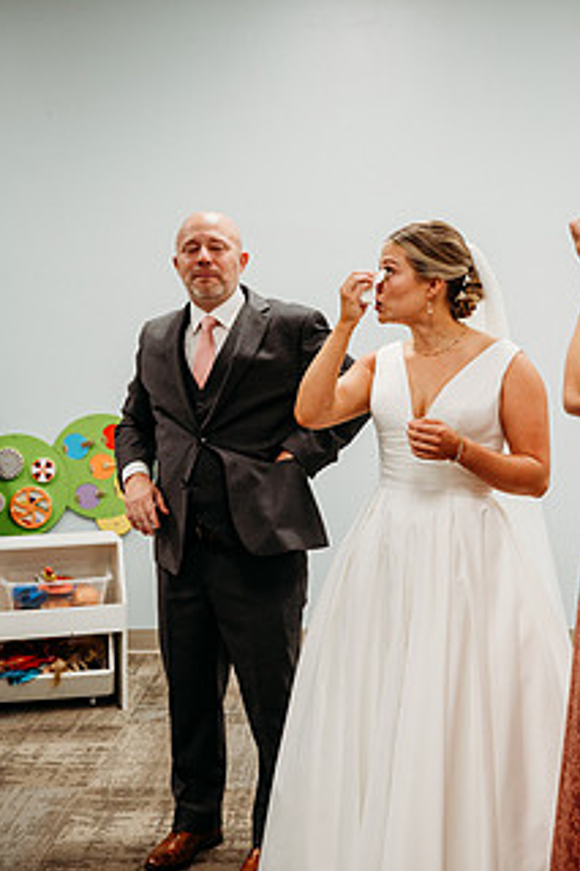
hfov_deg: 25.8
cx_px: 385
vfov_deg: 38.2
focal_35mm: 52
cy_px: 406
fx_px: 1258
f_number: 3.2
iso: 2000
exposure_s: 1/320
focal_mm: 37
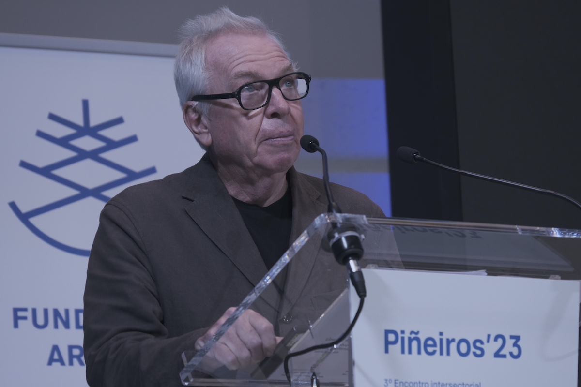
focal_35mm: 184
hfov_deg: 11.2
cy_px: 194
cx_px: 290
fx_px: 2969
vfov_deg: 7.5
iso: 800
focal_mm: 122.6
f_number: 5.6
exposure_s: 1/100
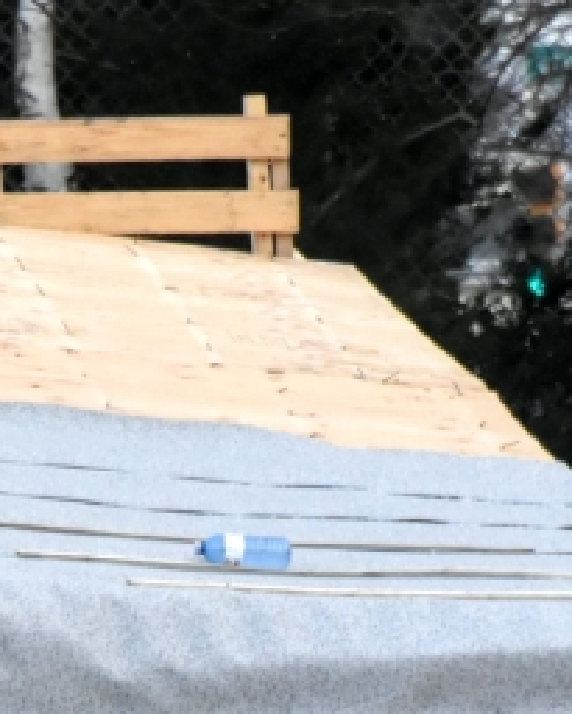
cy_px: 742
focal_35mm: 1689
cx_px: -301
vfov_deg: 1.1
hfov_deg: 0.9
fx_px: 35720
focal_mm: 300
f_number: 8
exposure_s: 1/833
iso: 2500
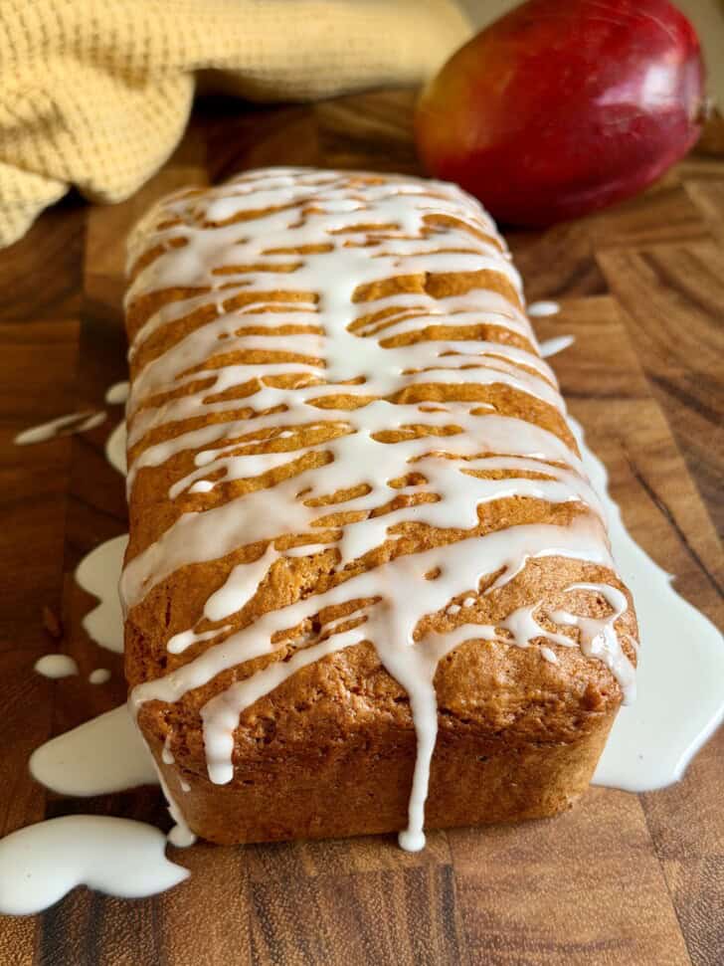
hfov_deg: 30.3
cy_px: 483
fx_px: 1339
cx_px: 362
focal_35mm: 48
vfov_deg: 39.7
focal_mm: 6.8
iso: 100
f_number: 1.8
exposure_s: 1/94
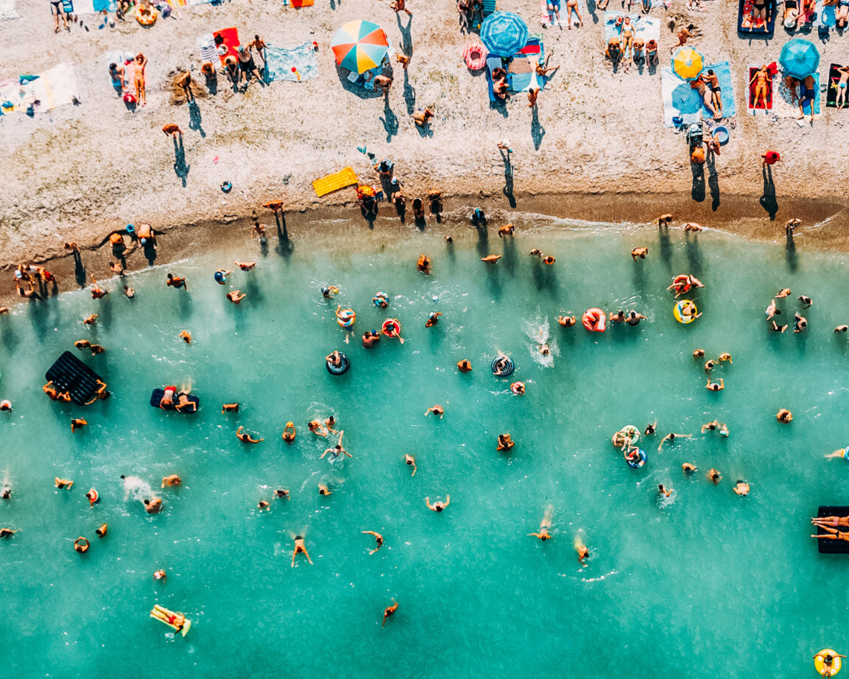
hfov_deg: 33.0
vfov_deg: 26.6
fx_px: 1432
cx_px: 492
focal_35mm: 57
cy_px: 392
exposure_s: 1/1100
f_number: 2.2
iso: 100
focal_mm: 4.7
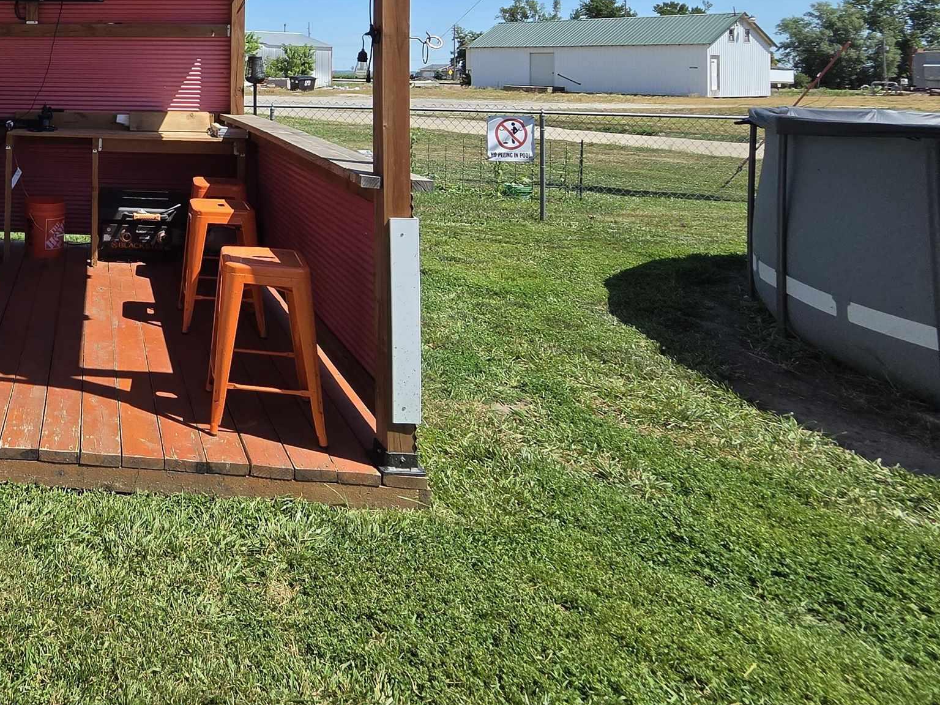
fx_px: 706
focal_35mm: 26
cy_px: 56
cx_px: 15
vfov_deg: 47.1
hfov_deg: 53.8
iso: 100
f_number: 2.2
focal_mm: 2.2
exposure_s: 1/2679
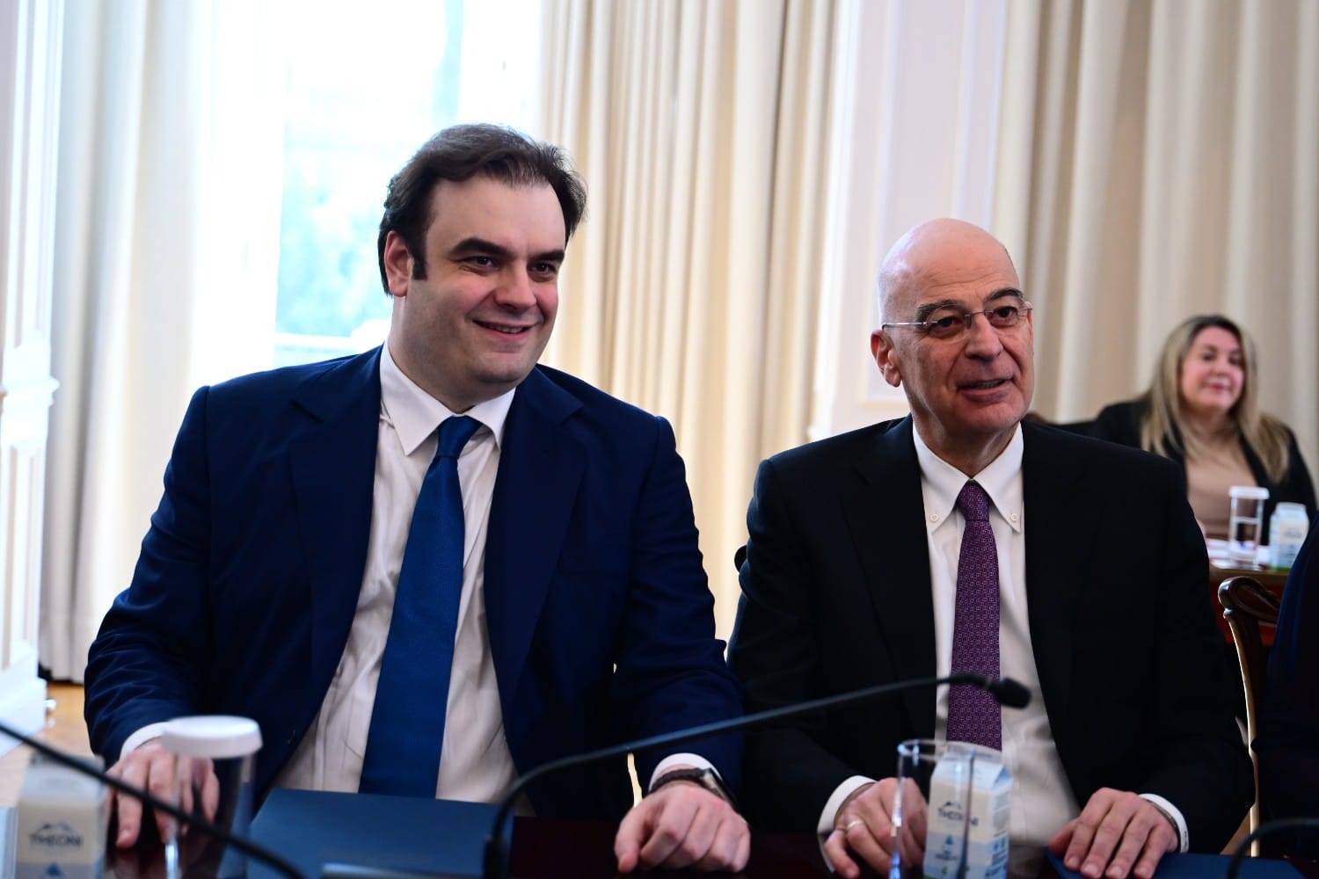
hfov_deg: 39.6
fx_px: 1832
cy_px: 440
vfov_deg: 27.0
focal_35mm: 50
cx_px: 660
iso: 1000
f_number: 2.8
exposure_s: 1/400
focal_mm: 50
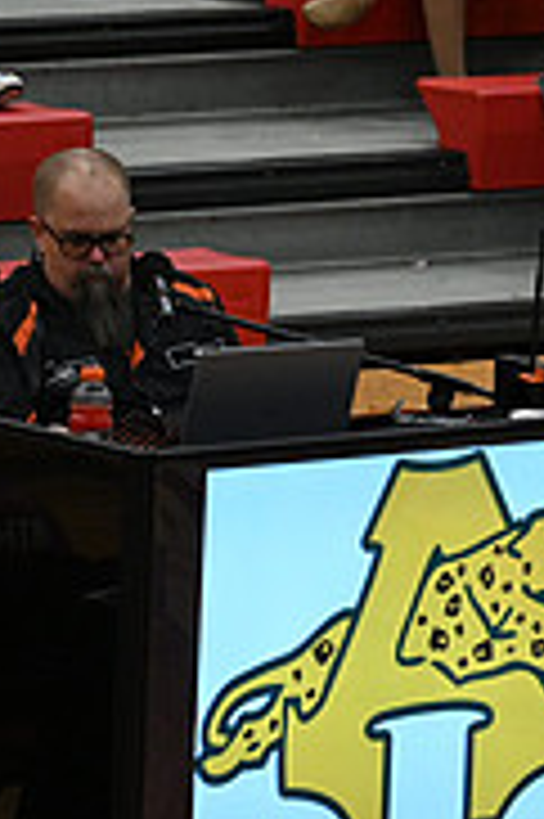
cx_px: 1268
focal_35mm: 542
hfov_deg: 2.5
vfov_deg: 3.8
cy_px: 506
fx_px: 12308
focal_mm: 170
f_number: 4
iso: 4000
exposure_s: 1/400
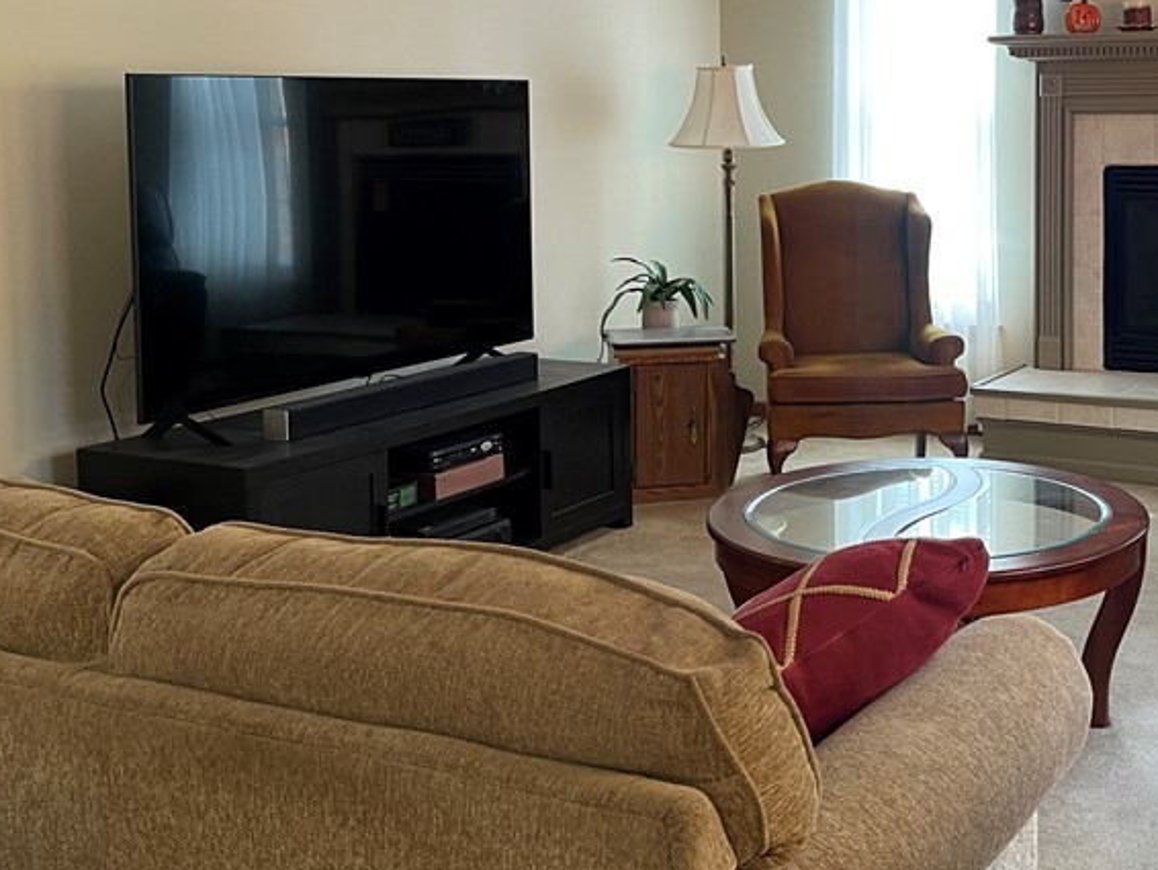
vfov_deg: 30.2
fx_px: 1573
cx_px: 925
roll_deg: +0.6
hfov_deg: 38.9
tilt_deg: -3.5
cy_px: 178
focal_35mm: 47
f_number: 1.6
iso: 125
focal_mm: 5.1
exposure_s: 1/60
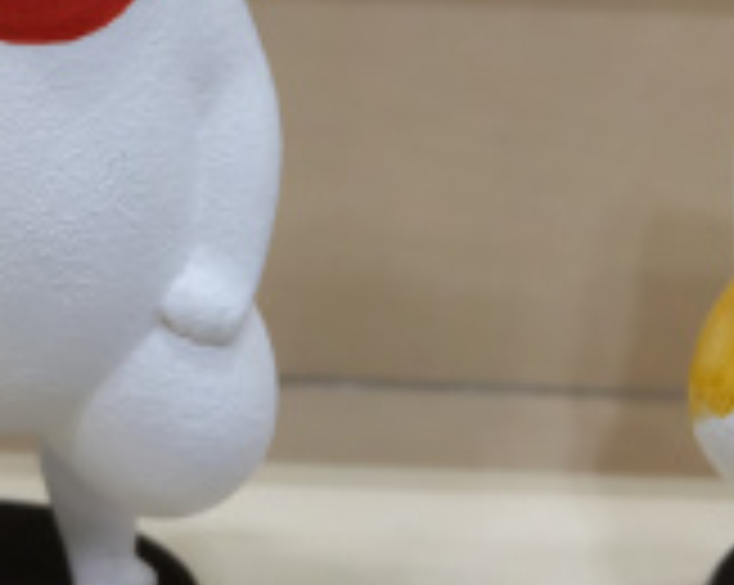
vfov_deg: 8.0
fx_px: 4209
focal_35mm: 194
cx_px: 59
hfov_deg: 9.9
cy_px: 196
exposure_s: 1/125
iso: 2500
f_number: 4.5
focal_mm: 28.2
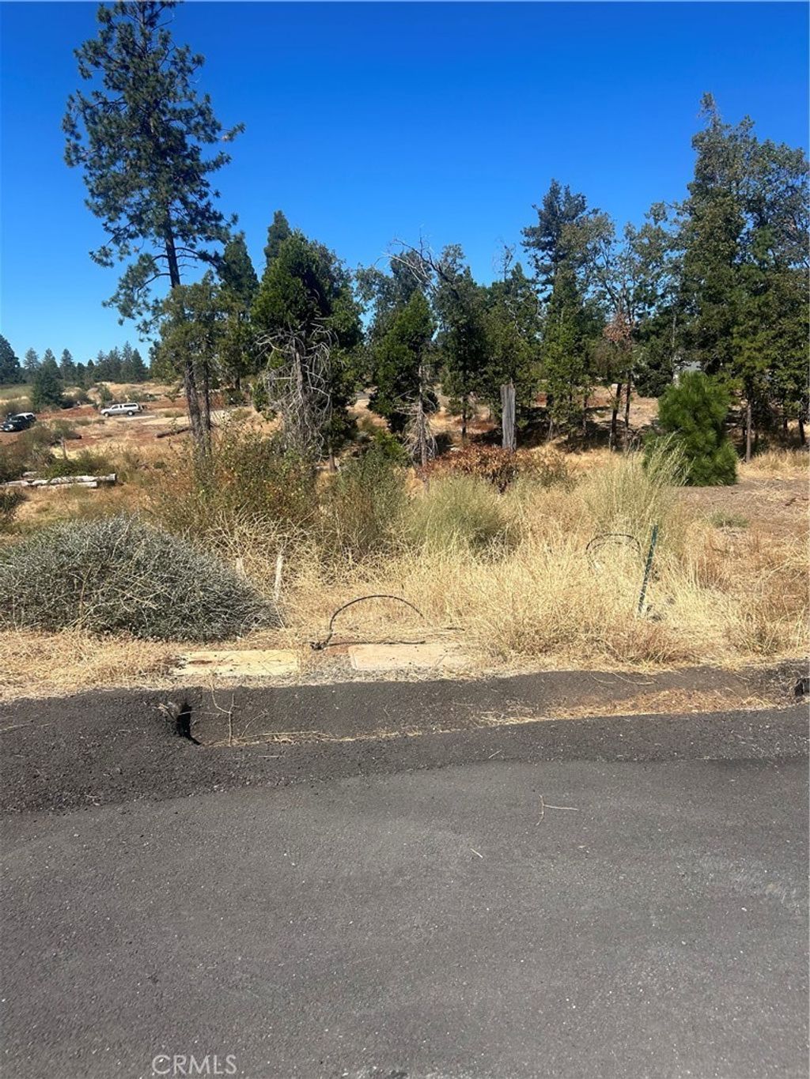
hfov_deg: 53.1
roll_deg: -0.3
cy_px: 540
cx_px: 405
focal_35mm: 26
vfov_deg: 67.3
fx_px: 811
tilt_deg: -9.5
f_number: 1.5
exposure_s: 1/4115
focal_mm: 5.7
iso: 50
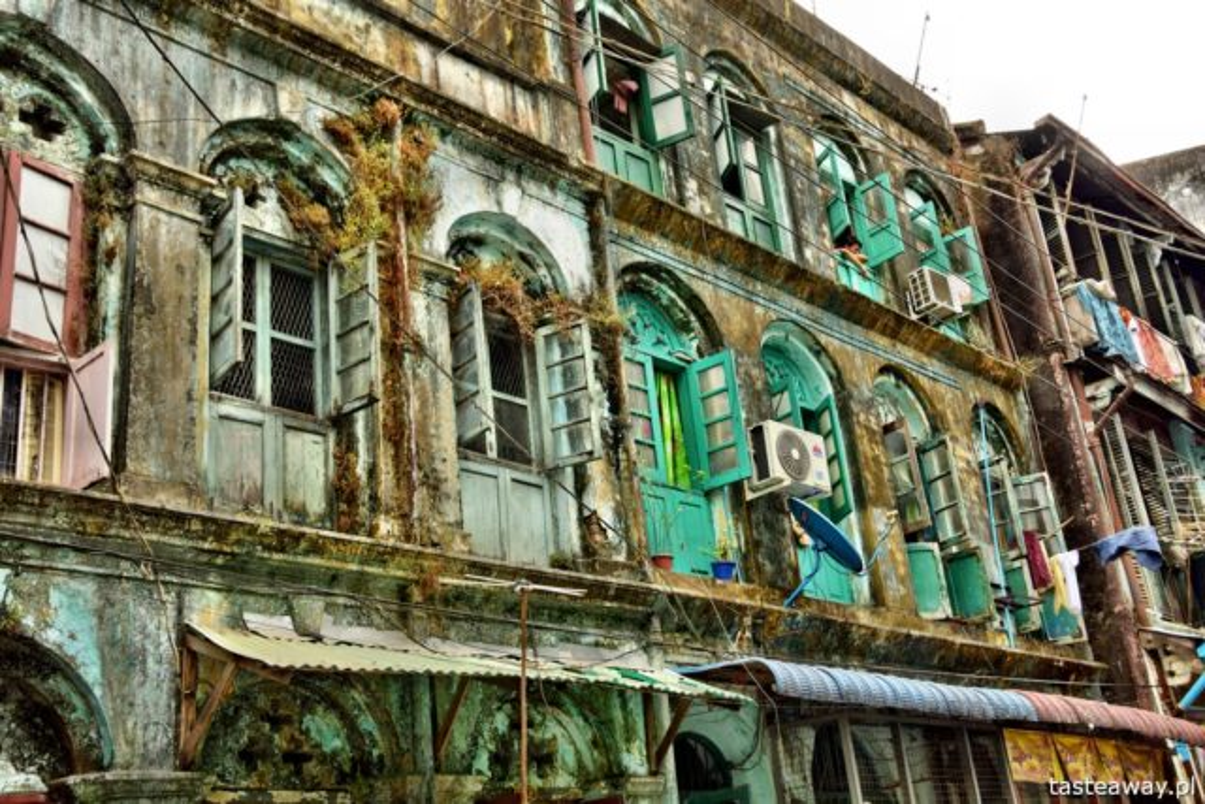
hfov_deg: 49.5
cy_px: 402
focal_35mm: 39
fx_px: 1306
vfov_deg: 34.2
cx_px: 602
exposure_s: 1/100
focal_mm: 26
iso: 160
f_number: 5.6
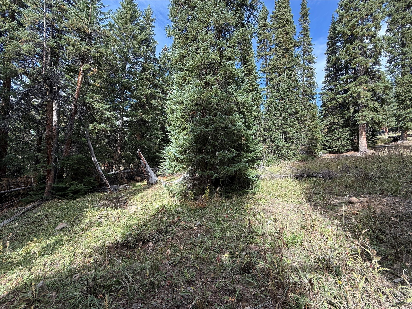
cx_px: 206
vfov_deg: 85.7
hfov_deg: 102.1
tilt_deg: +4.8
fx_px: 167
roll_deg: -2.5
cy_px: 154
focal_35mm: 14
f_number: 2.2
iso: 50
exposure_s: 1/286
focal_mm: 2.22
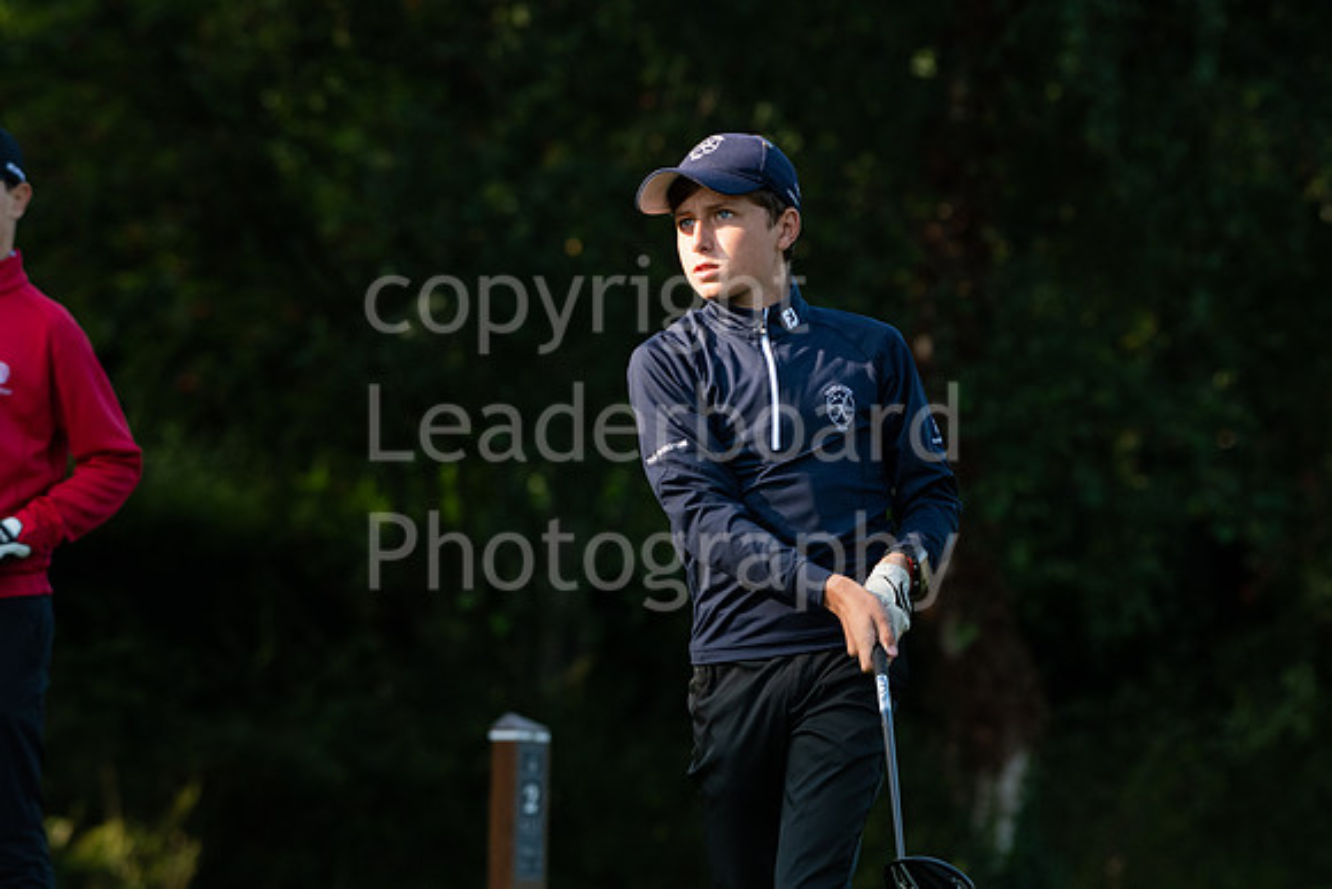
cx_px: 666
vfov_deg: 3.7
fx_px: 13878
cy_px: 444
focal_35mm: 375
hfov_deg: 5.5
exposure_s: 1/1250
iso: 1000
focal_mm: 250
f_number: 6.3
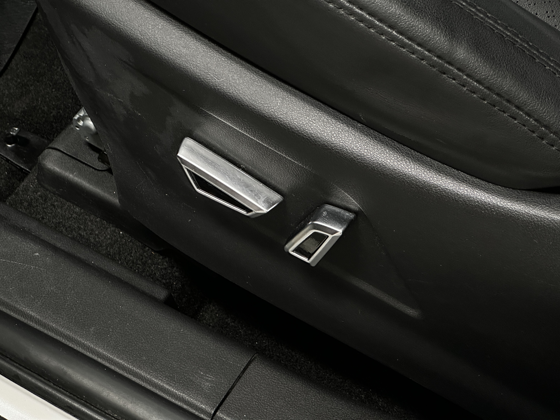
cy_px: 210
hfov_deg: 25.3
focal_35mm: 77
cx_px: 280
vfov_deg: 19.1
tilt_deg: -54.0
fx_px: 1246
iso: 500
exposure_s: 1/34
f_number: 2.8
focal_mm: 9
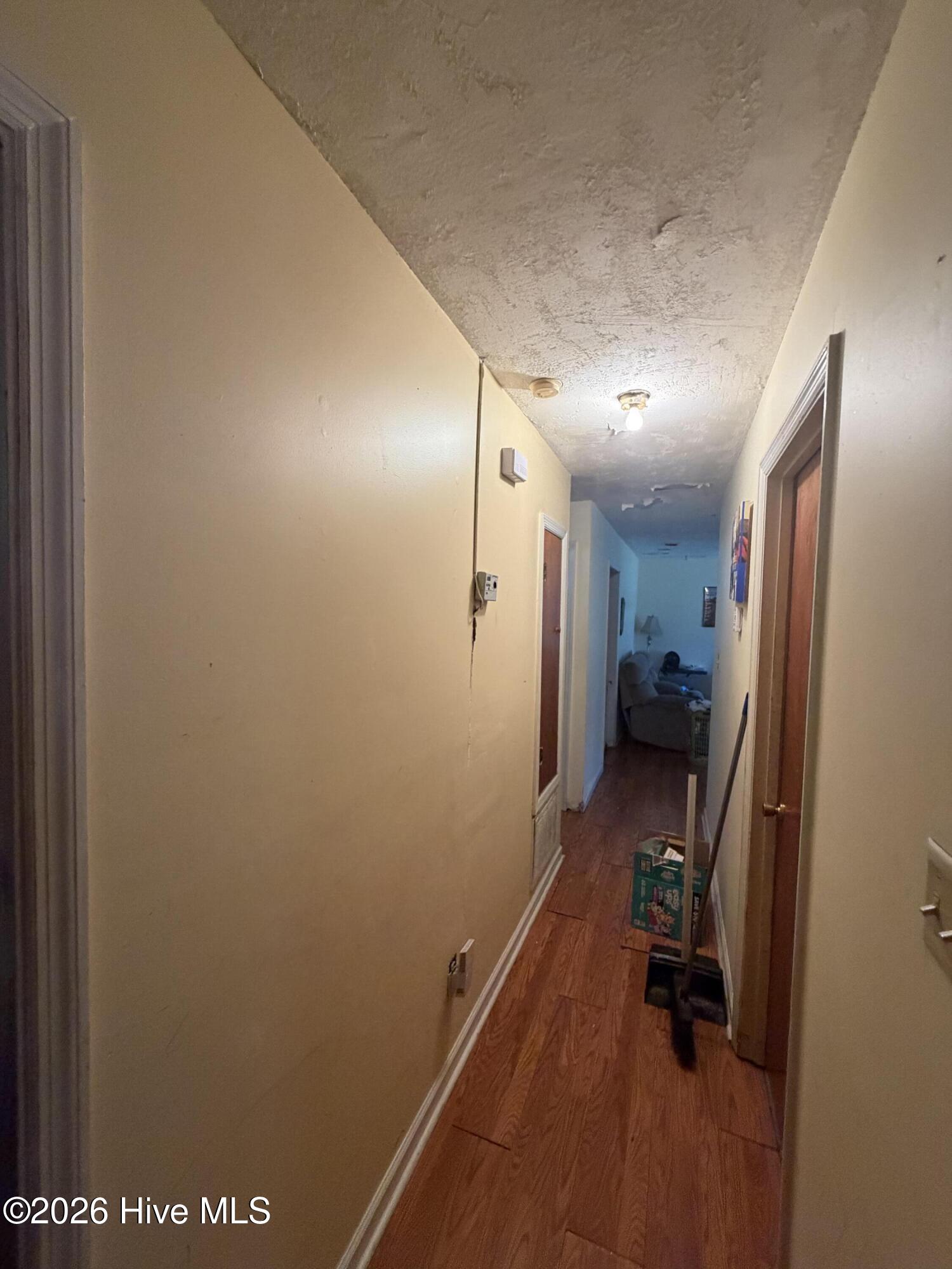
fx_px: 513
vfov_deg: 102.1
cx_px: 476
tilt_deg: -1.9
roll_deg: -1.4
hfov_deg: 85.7
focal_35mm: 14
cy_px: 634
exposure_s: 1/60
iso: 400
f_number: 2.2
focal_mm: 2.22
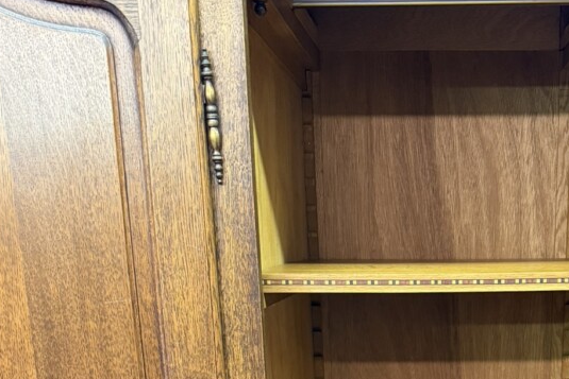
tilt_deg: -16.8
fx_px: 885
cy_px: 480
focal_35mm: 56
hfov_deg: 34.6
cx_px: 449
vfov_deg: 22.0
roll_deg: +0.6
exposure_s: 1/50
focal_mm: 6.76
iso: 500
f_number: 1.78
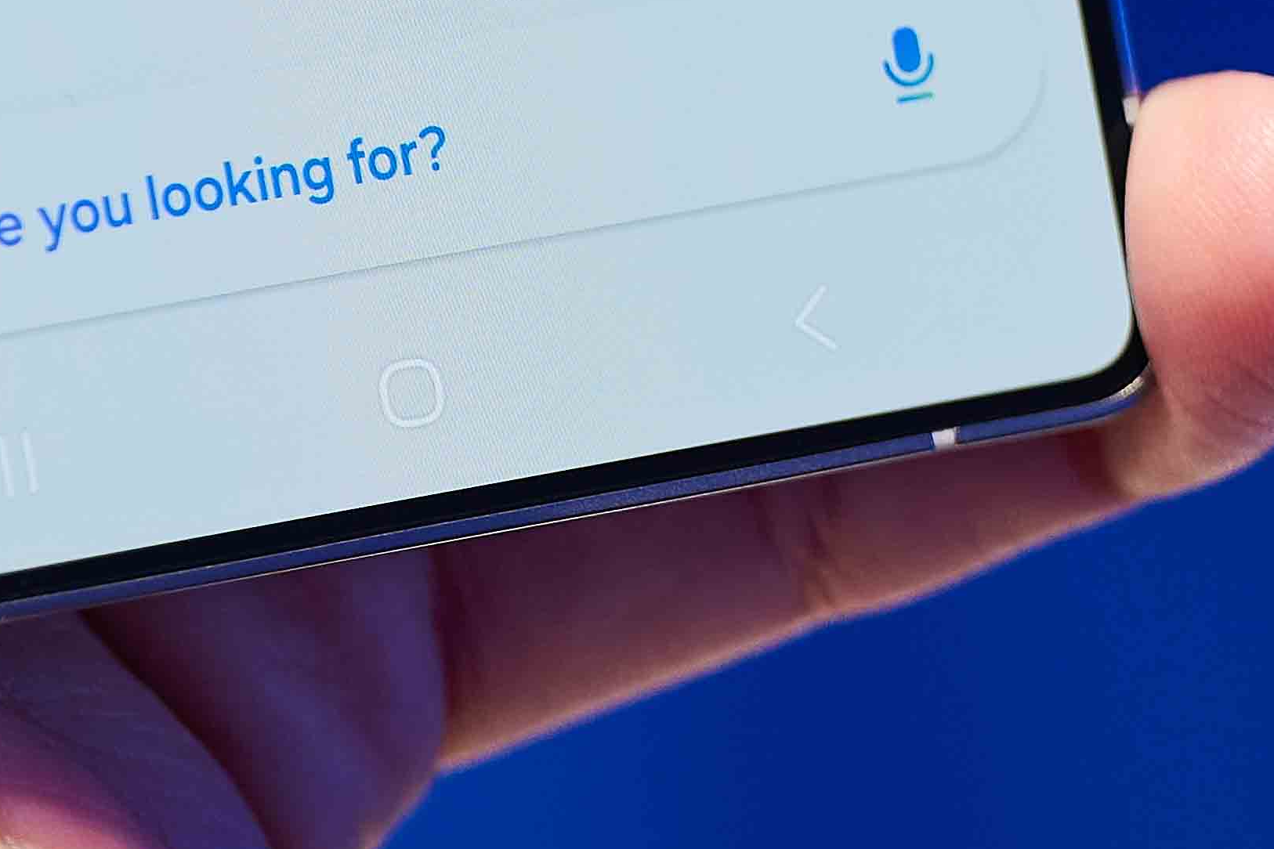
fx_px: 23355
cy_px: -1121
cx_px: 39
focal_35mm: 660
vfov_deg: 2.1
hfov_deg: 3.1
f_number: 3.2
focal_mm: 130
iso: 500
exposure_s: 1/100
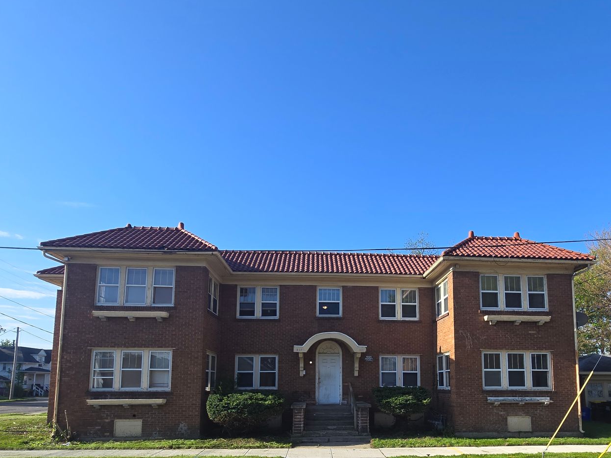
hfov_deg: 81.5
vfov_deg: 62.2
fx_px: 353
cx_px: 337
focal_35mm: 20
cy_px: 343
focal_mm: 2.2
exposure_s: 1/1380
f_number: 2.2
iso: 50
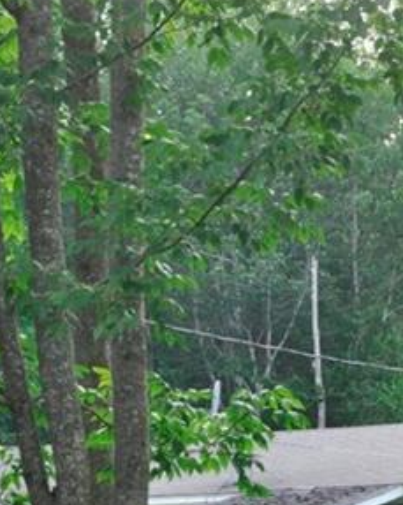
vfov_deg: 8.0
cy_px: 560
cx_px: 461
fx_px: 3599
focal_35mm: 241
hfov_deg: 6.4
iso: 800
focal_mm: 48
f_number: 7.1
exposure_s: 1/200
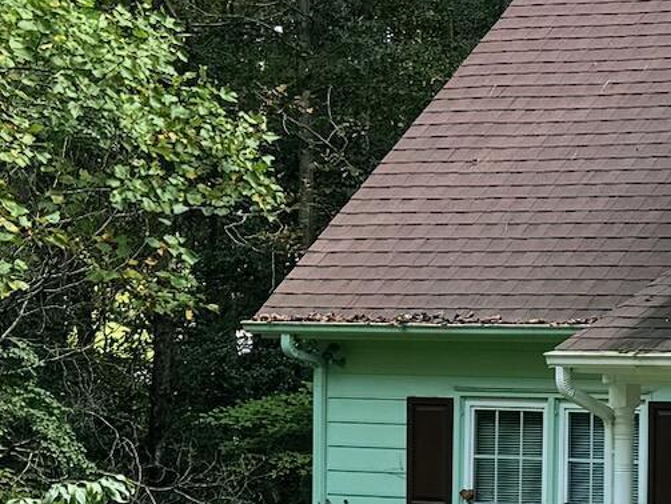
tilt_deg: -1.0
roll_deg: -0.5
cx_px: 1286
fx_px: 2774
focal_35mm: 143
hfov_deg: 12.4
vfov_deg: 10.4
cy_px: 392
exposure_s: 1/435
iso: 80
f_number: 1.78
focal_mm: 6.76
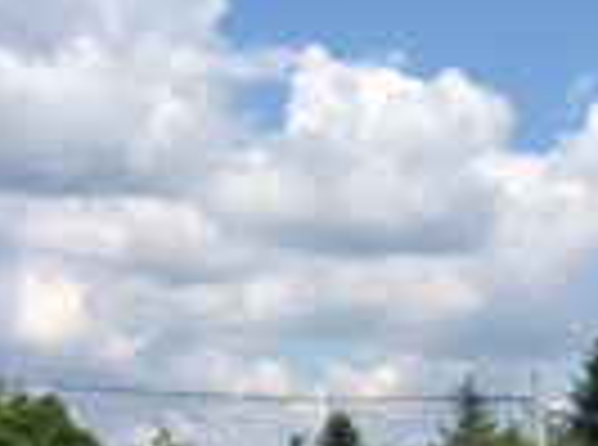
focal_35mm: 140
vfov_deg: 10.0
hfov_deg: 13.9
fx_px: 2412
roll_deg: +1.9
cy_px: 788
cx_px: 638
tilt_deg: -6.8
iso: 32
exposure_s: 1/2326
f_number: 2.2
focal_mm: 4.15
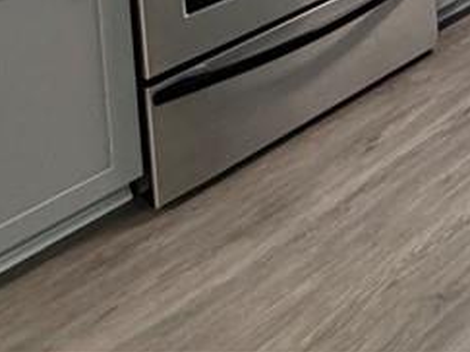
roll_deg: +0.8
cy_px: -389
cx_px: 752
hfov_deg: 23.8
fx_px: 801
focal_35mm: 59
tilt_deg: -5.2
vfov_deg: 16.9
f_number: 2.2
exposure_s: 1/60
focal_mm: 2.22
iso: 200
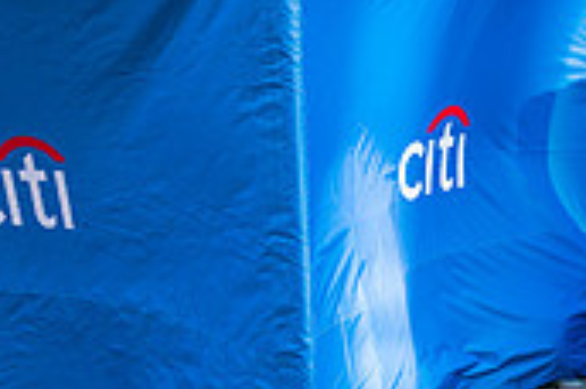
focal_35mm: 81
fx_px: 1316
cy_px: 72
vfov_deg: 16.6
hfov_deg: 25.0
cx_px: 399
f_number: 3.2
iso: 1250
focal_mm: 24
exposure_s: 1/2000
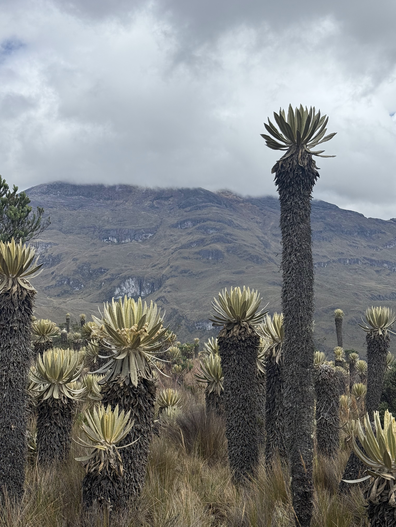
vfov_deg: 39.7
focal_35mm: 48
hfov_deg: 30.3
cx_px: 198
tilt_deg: +1.6
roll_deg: +1.0
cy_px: 264
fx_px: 732
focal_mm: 6.76
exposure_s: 1/4329
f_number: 1.78
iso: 64
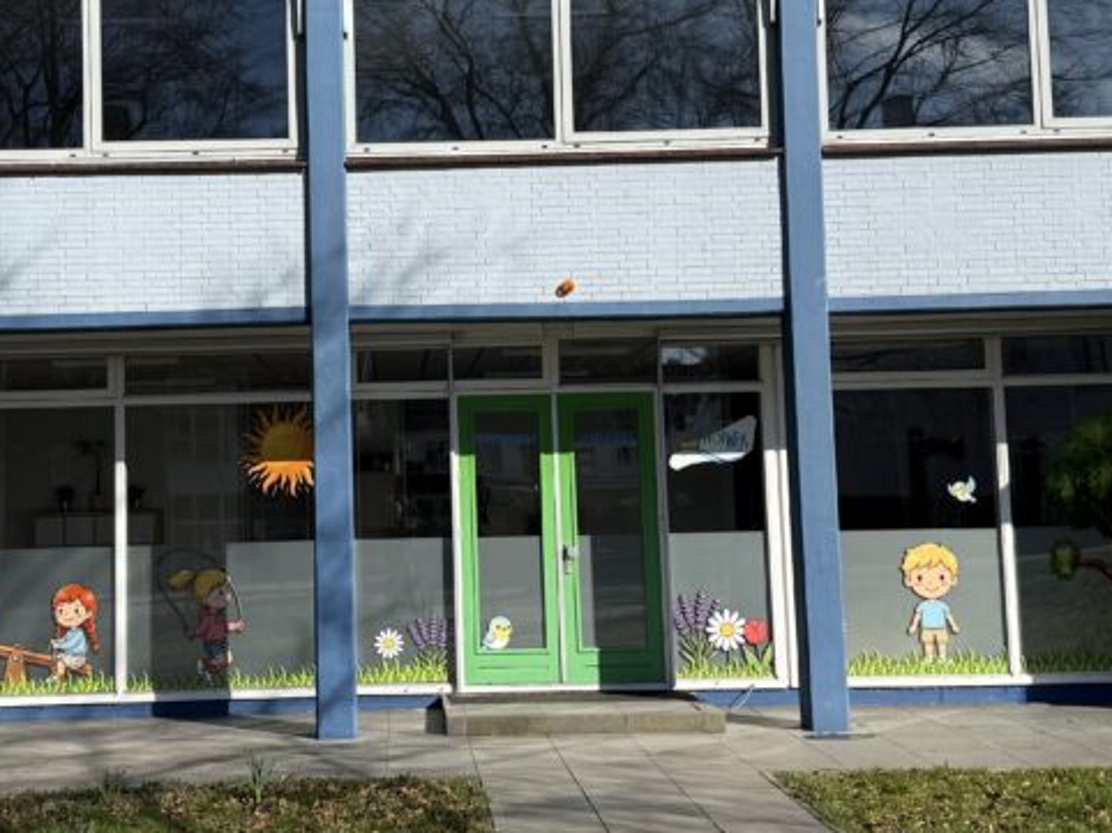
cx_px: 381
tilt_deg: +5.8
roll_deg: +1.1
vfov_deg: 28.5
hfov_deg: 37.2
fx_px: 1638
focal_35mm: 51
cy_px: 342
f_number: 1.78
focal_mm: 6.76
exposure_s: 1/4673
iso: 80
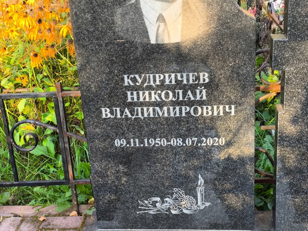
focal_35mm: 50
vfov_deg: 29.1
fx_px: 445
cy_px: 116
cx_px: 154
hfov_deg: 38.2
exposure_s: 1/120
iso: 64
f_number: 1.7
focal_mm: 4.71
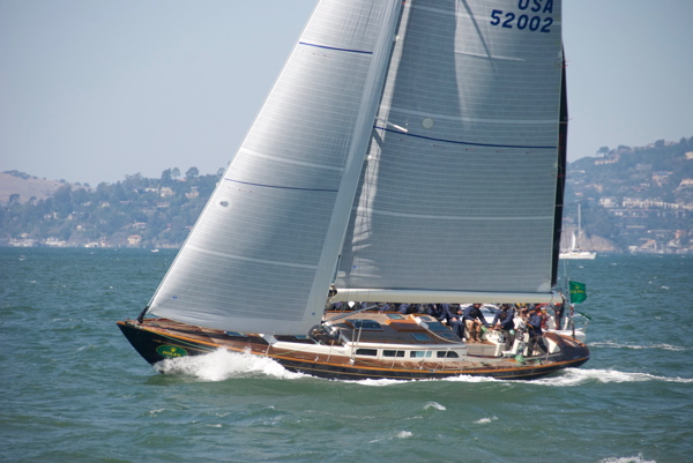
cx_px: 346
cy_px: 232
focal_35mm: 225
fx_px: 4334
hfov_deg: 9.1
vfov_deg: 6.1
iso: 320
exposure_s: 1/1000
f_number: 5.6
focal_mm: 150
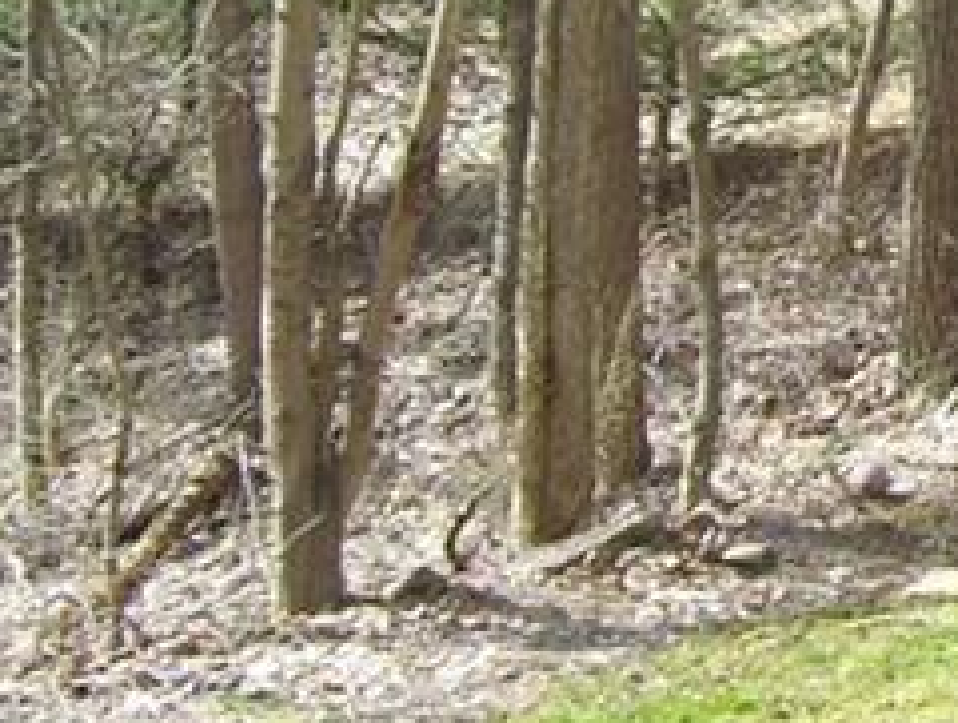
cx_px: 1457
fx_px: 4243
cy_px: -100
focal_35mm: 153
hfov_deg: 12.2
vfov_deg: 9.6
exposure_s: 1/320
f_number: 2.7
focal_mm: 6
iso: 80
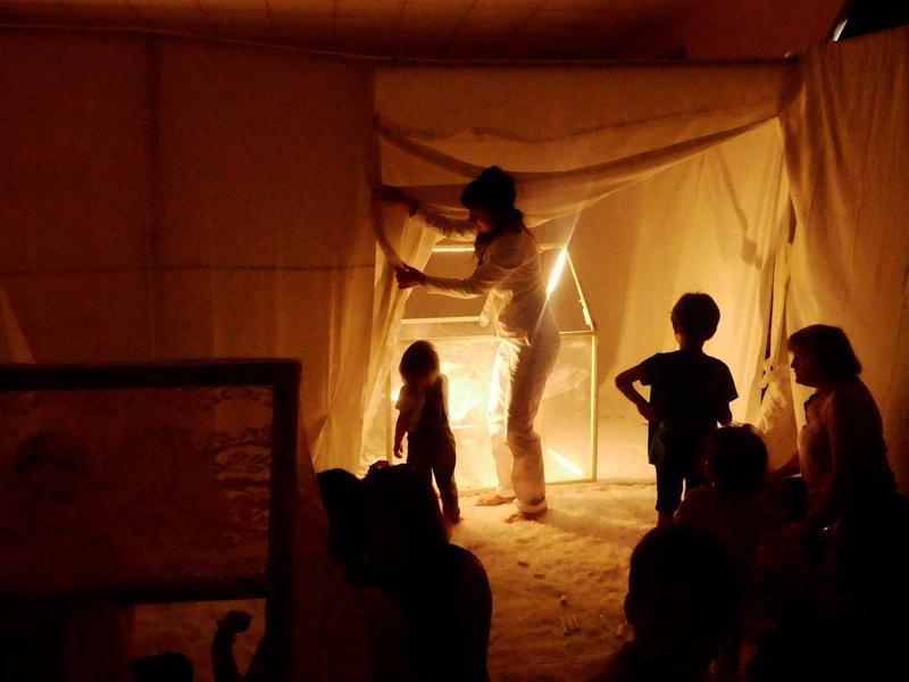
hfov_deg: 56.8
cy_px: 341
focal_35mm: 32
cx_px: 454
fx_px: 840
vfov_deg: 44.2
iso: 25600
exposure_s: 1/60
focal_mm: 16
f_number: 9
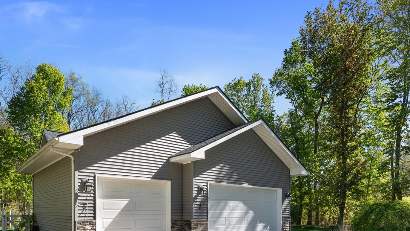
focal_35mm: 25
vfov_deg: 42.7
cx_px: 178
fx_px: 272
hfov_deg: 73.7
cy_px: 201
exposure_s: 1/60
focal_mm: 16
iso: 250
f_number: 8
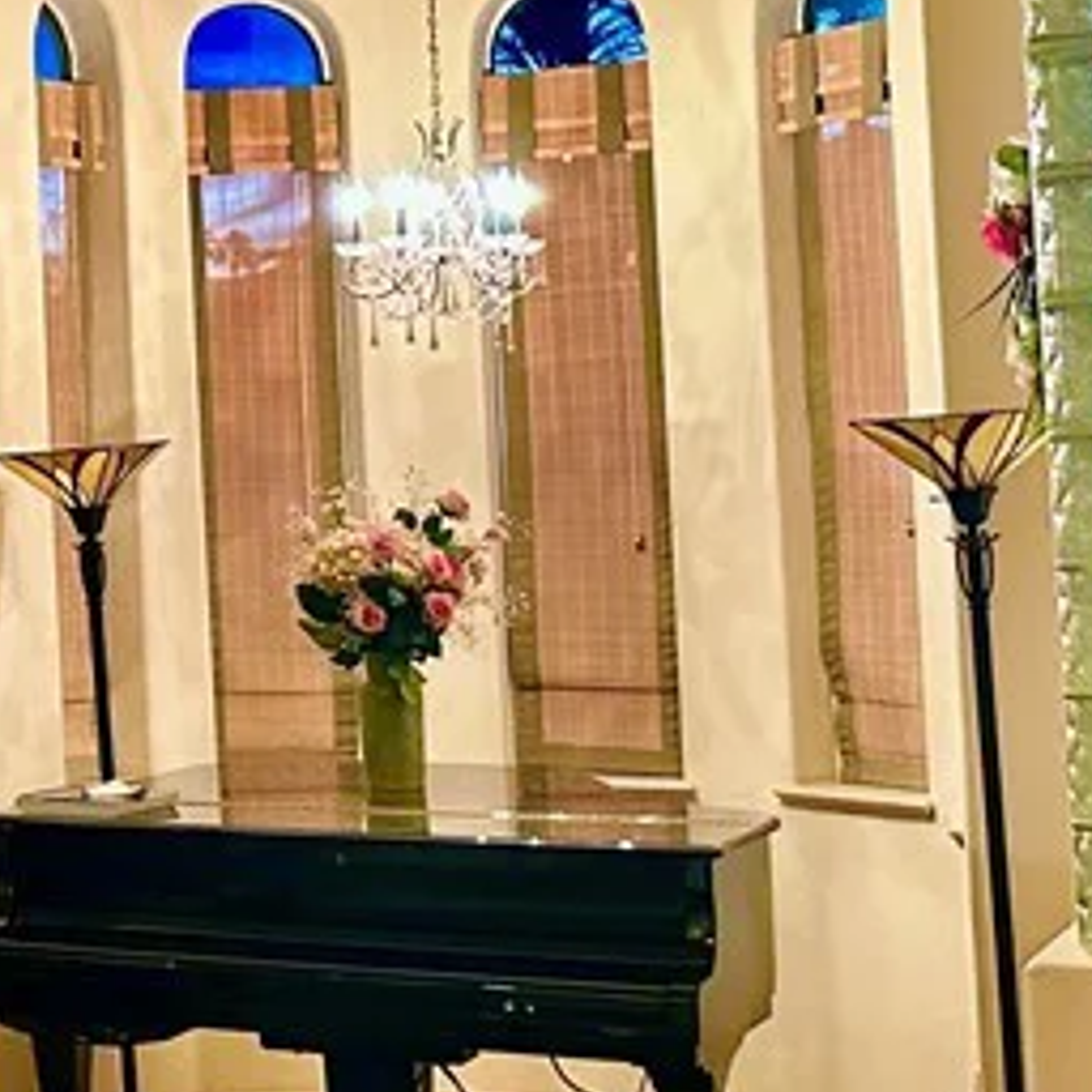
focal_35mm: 85
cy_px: 341
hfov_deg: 17.6
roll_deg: +1.8
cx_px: -687
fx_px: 3034
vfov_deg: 20.3
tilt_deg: +2.5
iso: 500
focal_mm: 6.86
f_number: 1.78
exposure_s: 1/60
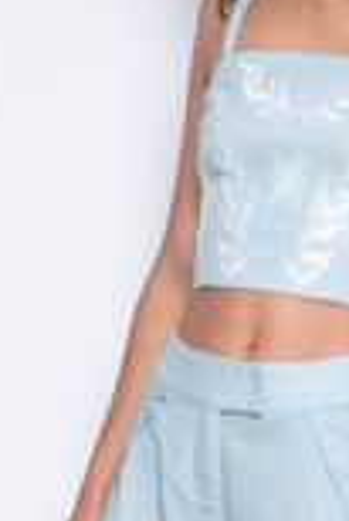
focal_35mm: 148
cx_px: 356
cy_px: 570
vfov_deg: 13.6
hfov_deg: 9.2
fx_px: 2147
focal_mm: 38
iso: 320
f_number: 6.3
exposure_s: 1/200
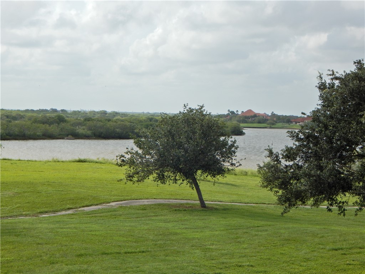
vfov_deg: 19.6
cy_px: 137
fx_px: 791
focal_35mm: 75
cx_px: 182
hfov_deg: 26.0
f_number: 4.2
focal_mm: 13.5
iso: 125
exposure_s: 1/1000
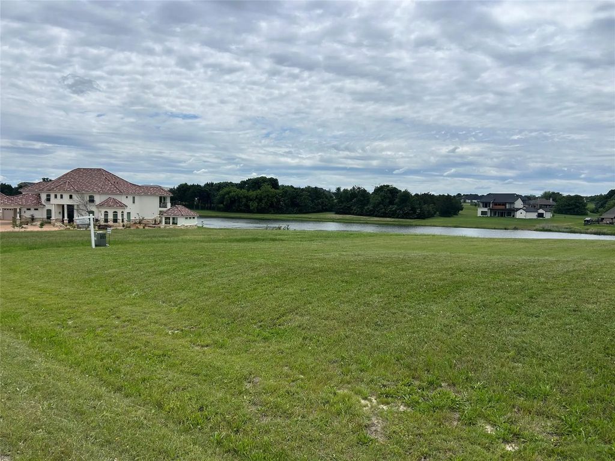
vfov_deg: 53.1
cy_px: 230
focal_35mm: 26
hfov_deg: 67.3
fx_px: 462
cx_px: 308
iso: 50
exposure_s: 1/8696
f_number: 1.5
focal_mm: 5.7
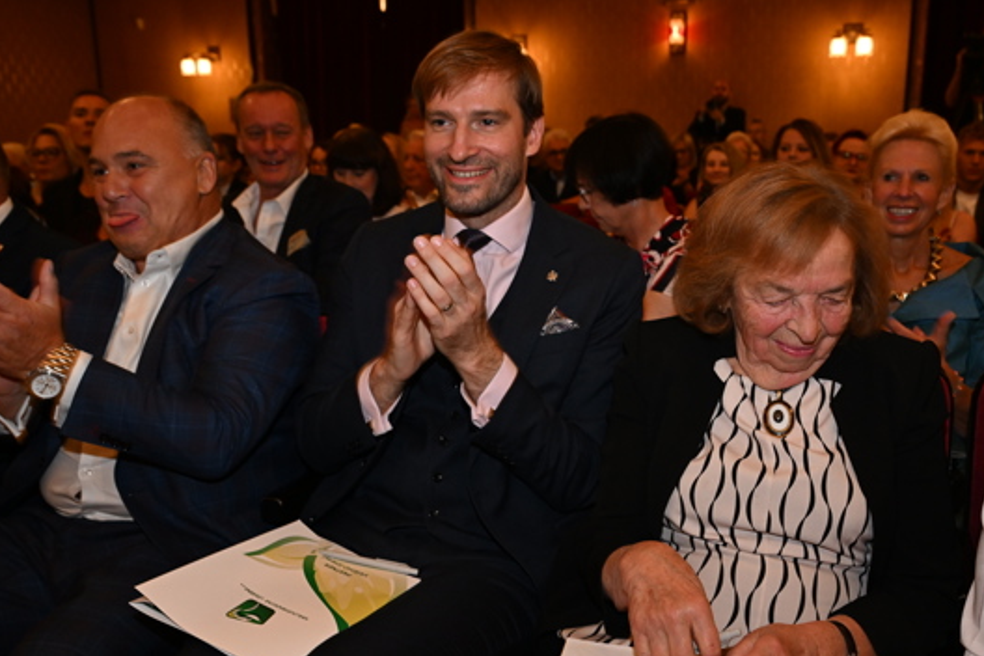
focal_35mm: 35
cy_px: 348
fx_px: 947
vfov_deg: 38.2
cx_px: 563
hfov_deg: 54.7
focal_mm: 26.5
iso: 2000
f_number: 4.5
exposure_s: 1/40
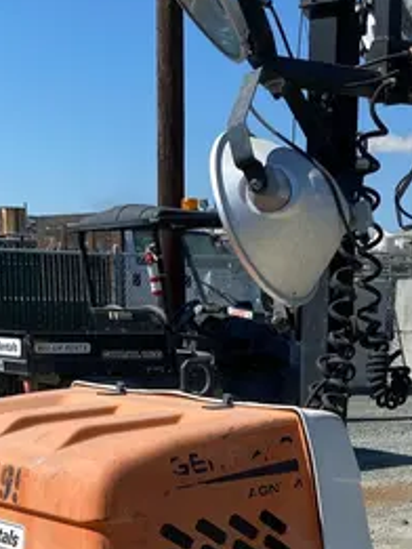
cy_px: 588
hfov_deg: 20.1
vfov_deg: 25.0
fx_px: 1158
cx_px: 263
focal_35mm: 73
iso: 32
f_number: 1.8
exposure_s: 1/3497
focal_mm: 4.25
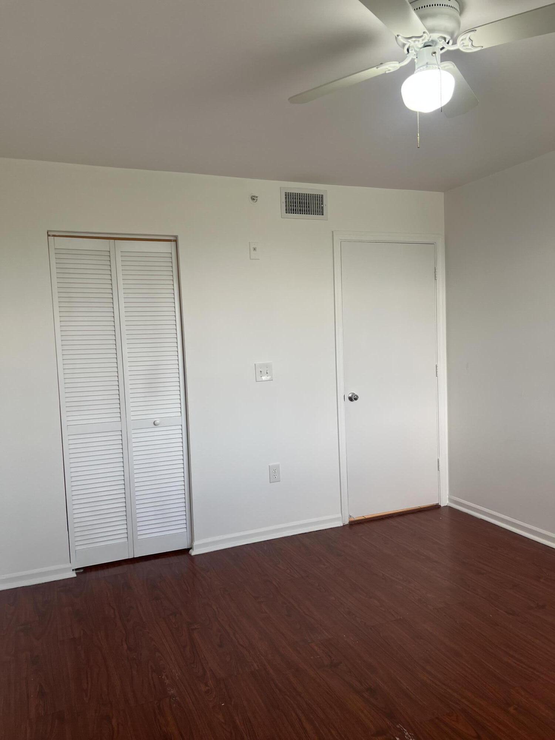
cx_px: 278
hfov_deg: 53.1
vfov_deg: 67.3
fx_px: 556
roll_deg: +1.8
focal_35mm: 26
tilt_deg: -2.9
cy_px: 370
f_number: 1.5
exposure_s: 1/120
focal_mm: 5.7
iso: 80
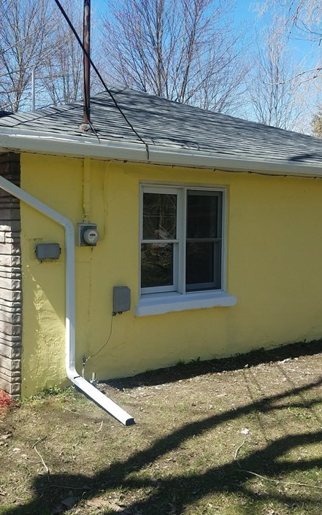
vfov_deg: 49.3
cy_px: 247
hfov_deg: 32.0
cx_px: 149
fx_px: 562
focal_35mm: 40
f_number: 1.7
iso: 50
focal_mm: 4.2
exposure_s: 1/1452
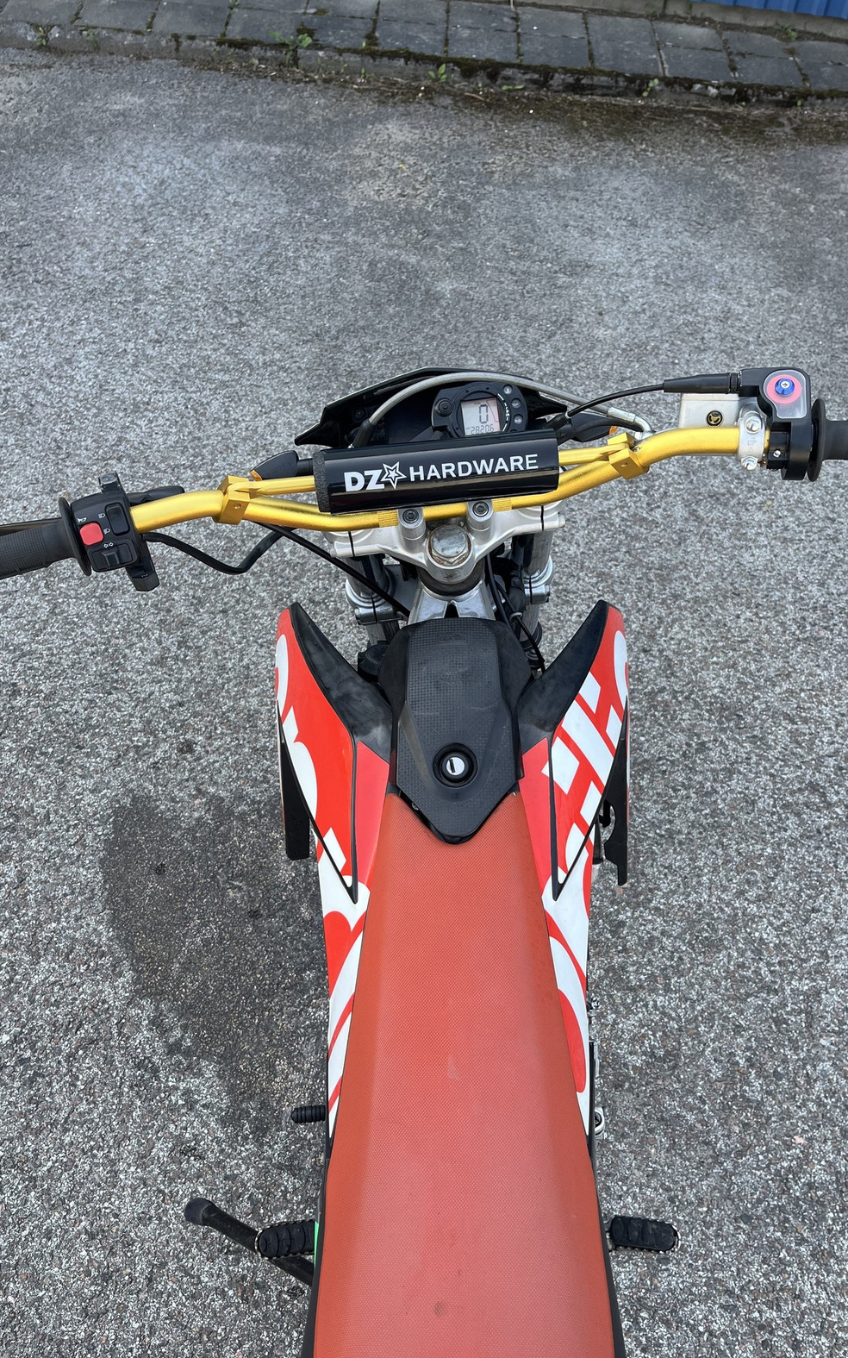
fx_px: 1036
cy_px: 679
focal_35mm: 28
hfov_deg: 44.5
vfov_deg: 66.5
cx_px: 457
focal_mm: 5.1
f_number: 1.6
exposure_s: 1/388
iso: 50
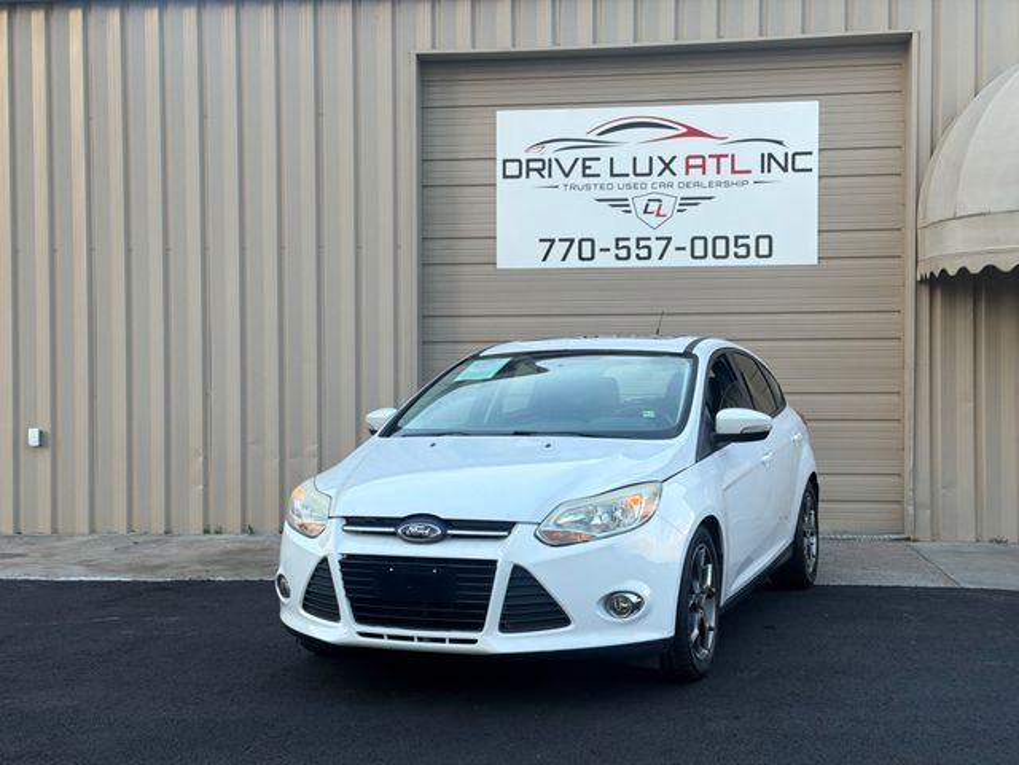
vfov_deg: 30.3
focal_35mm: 48
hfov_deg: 39.7
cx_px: 510
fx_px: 1413
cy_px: 382
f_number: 1.78
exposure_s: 1/284
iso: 64
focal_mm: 6.76
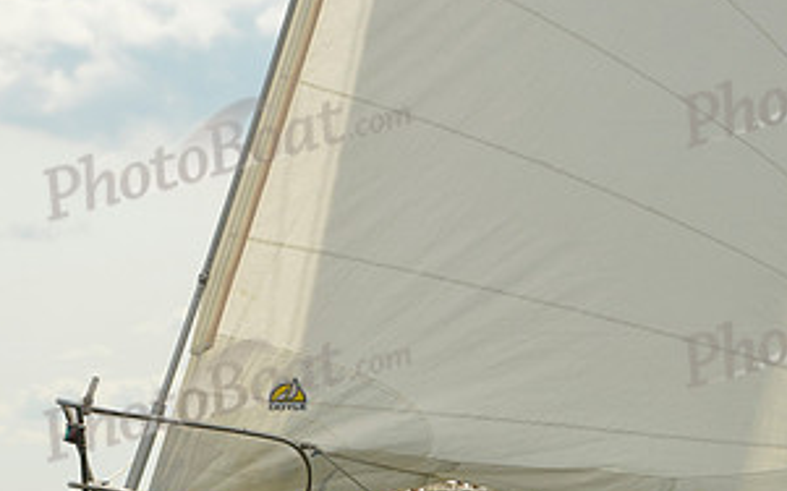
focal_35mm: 275
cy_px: 492
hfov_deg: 7.6
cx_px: 549
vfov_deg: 4.8
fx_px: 5897
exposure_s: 1/1250
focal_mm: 140
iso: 200
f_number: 5.6
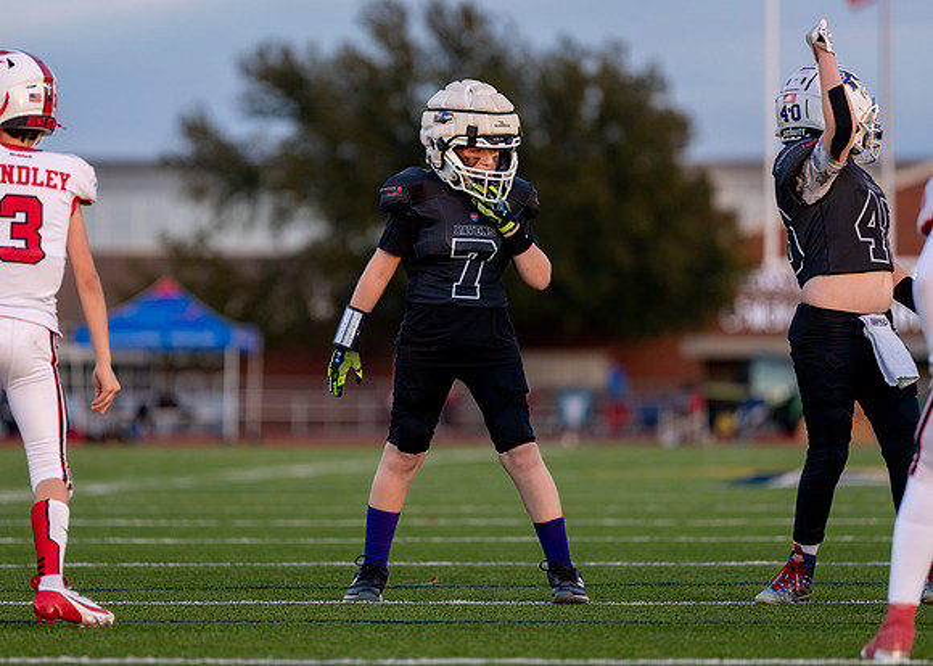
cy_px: 301
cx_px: 468
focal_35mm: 257
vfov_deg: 5.6
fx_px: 6797
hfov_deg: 7.9
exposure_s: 1/1250
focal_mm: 200
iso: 500
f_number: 2.8
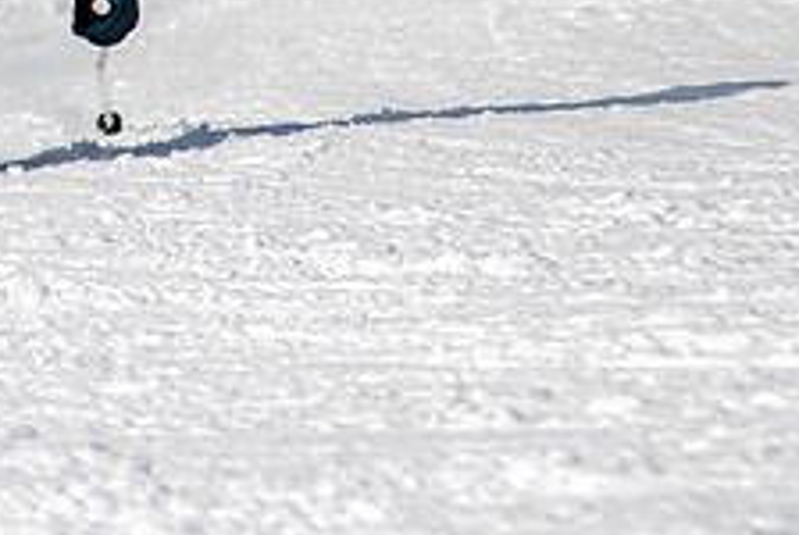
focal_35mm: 1884
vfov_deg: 0.7
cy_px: -220
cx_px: -61
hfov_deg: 1.1
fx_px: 41869
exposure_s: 1/6400
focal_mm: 300
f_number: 2.8
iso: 100
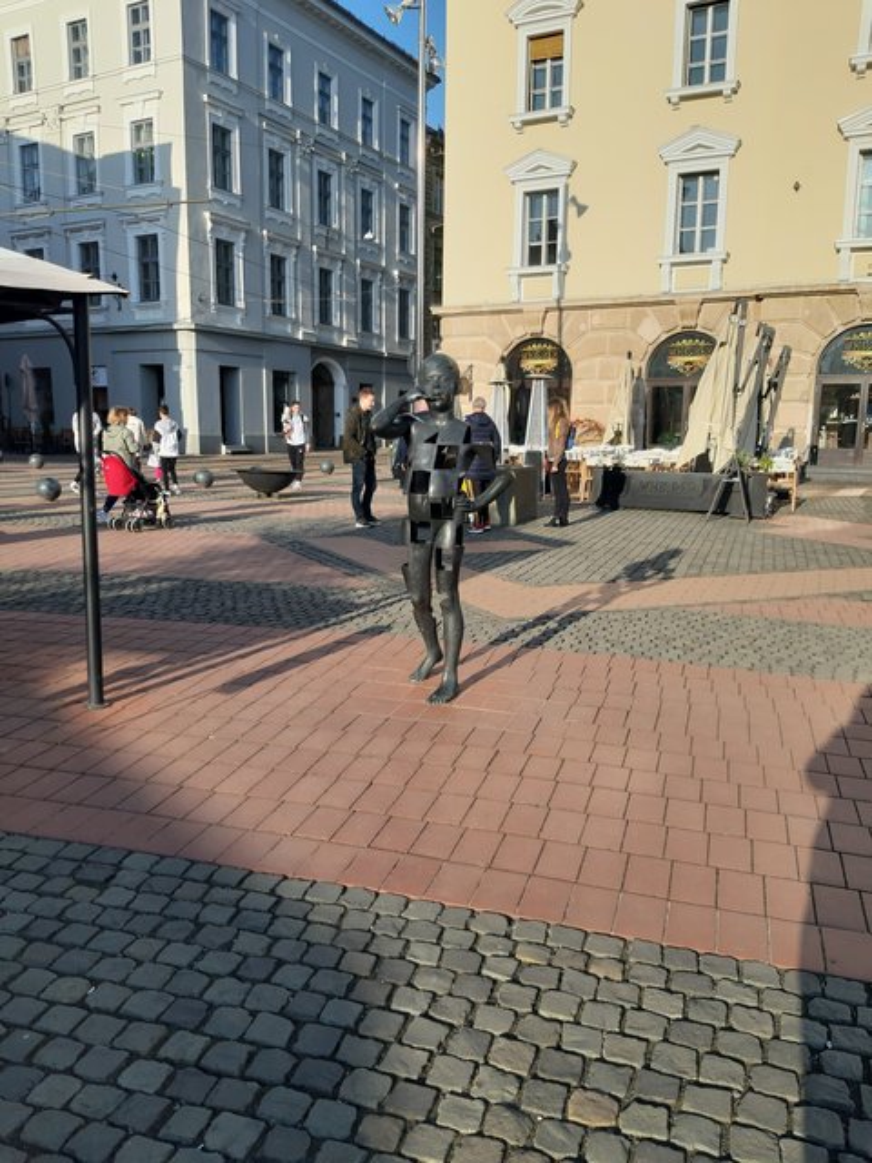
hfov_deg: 51.4
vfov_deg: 65.3
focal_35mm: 27
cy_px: 582
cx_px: 436
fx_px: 907
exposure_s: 1/914
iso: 40
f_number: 1.7
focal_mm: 3.93
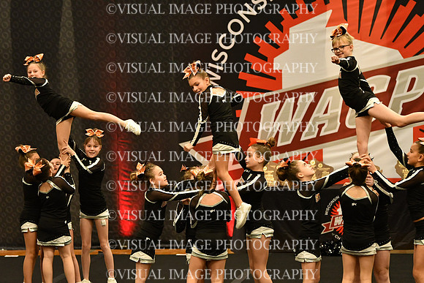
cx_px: 212
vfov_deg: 7.3
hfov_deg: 11.0
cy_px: 142
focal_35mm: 187
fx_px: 2203
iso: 4000
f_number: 2.8
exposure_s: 1/800
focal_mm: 125
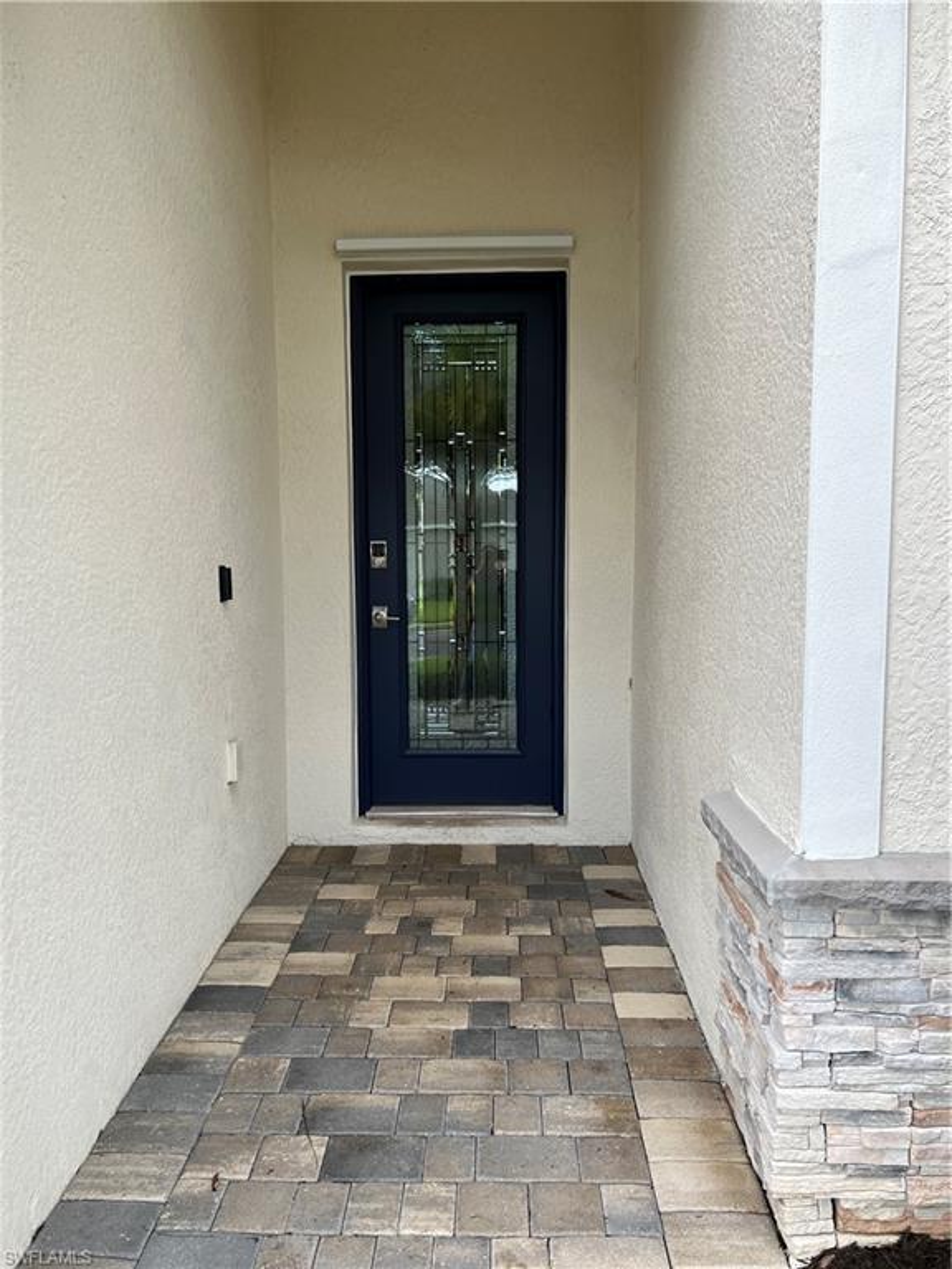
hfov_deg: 53.1
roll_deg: -0.1
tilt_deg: -4.1
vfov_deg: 67.3
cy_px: 634
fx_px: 953
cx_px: 476
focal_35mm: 26
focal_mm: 5.7
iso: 50
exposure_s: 1/521
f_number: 1.5
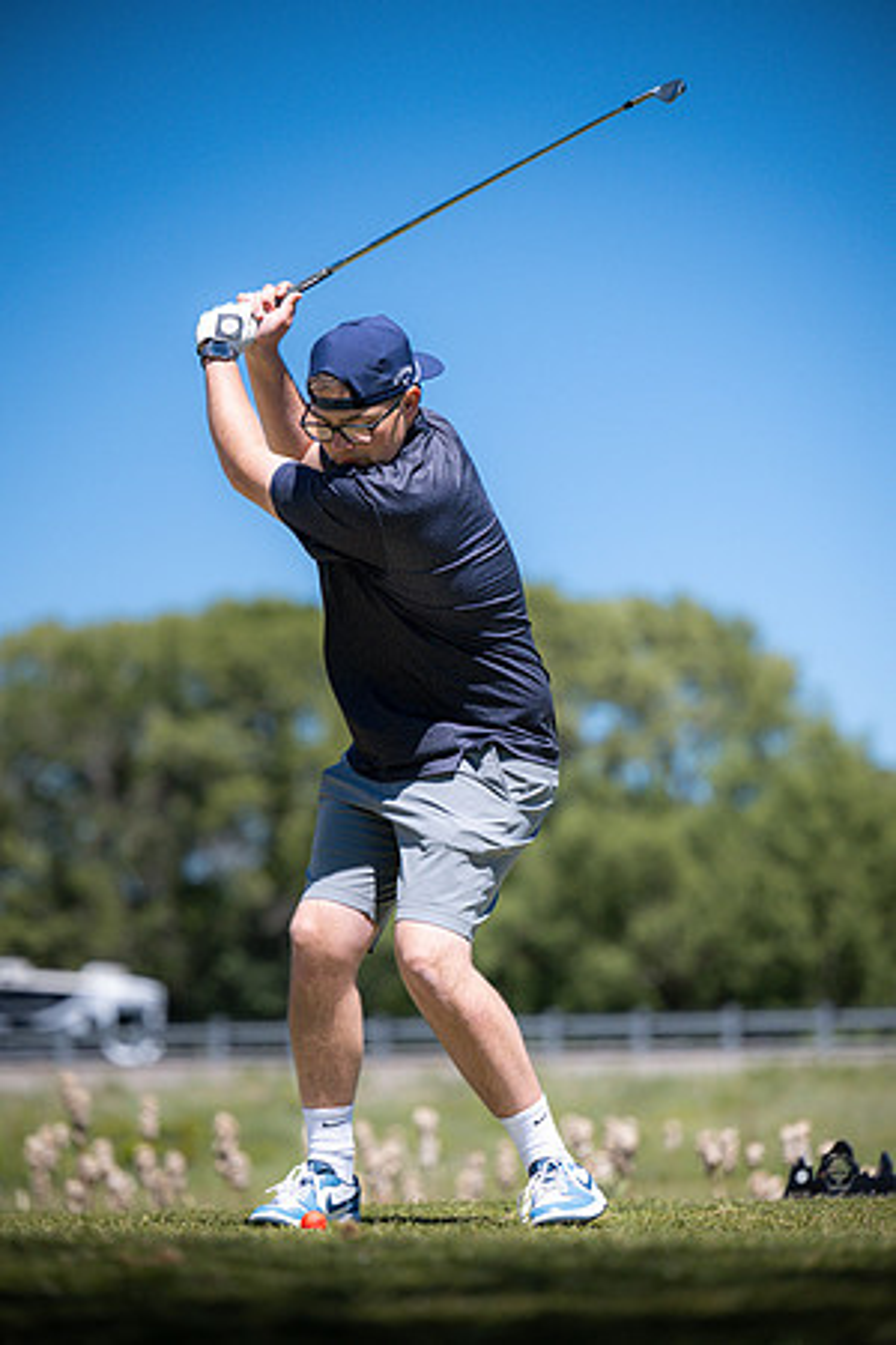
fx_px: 5040
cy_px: 672
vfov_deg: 15.2
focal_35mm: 135
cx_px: 448
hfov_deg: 10.2
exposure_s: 1/12800
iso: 1000
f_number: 3.2
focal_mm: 135
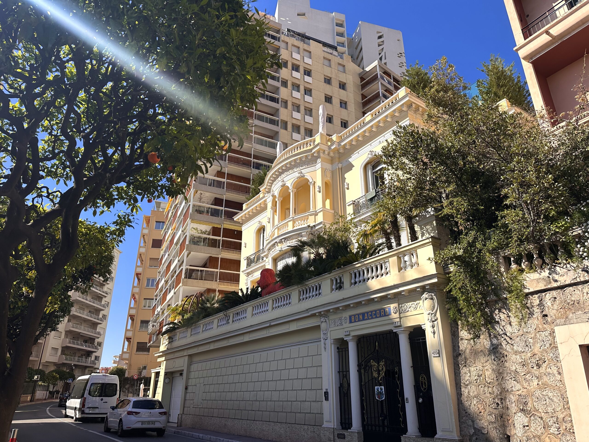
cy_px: 221
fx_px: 408
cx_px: 294
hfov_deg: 71.6
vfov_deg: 56.8
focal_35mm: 24
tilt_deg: +24.1
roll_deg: -0.1
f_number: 1.78
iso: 80
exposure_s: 1/3247
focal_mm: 6.86
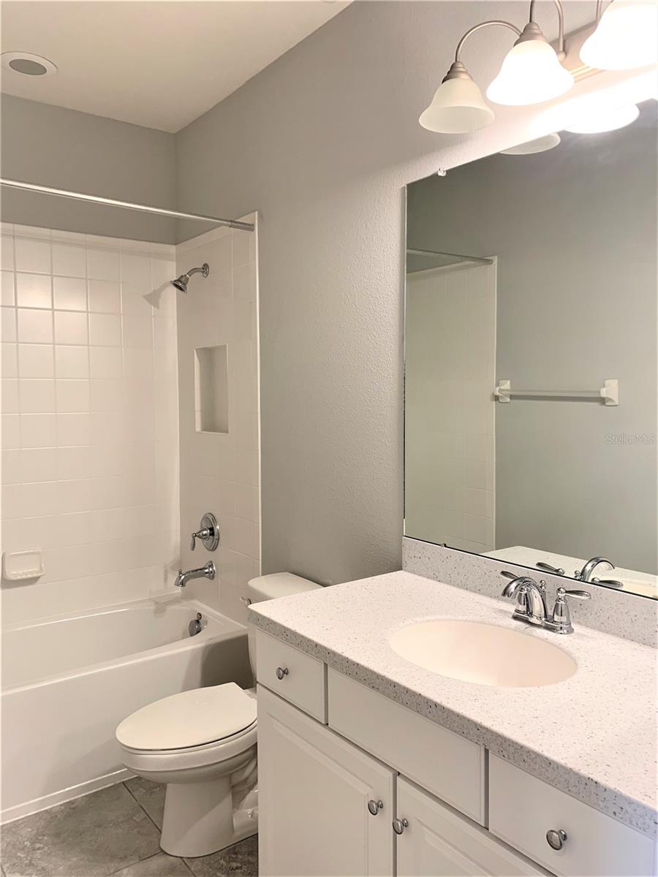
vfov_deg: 67.3
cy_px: 438
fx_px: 659
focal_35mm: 26
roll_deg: +0.7
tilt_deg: -2.2
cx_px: 329
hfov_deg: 53.1
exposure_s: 1/60
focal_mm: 4.25
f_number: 1.8
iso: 80
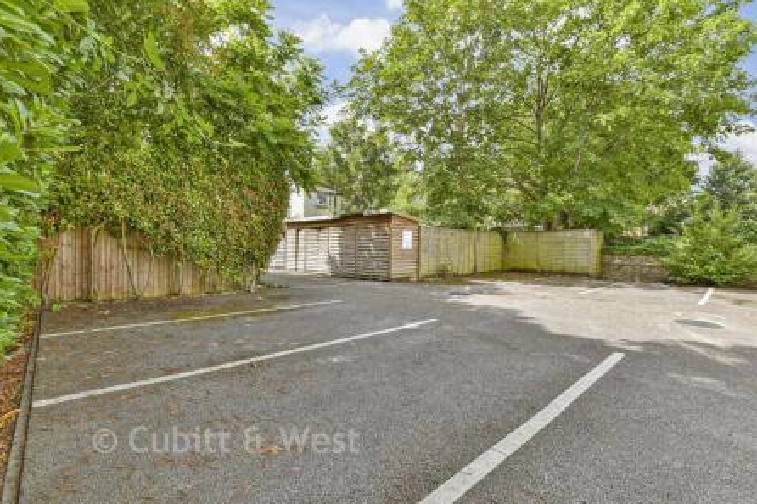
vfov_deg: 73.7
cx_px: 355
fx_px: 336
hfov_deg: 96.6
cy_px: 255
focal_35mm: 16
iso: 160
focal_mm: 10
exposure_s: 1/80
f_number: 8
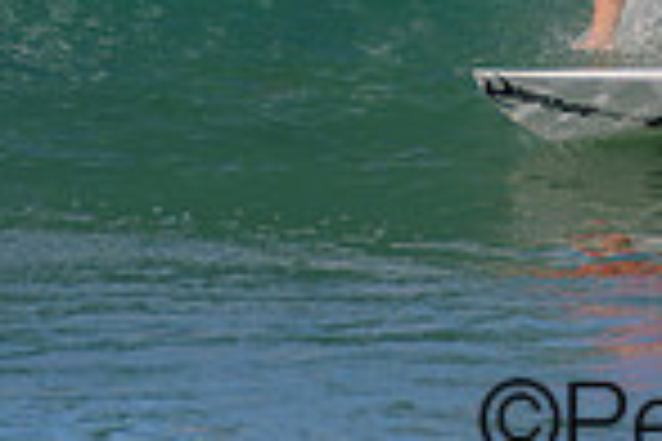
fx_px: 72391
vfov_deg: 0.3
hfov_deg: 0.5
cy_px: -325
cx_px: 827
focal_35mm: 3937
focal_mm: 1000
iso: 110
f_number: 11
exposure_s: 1/250
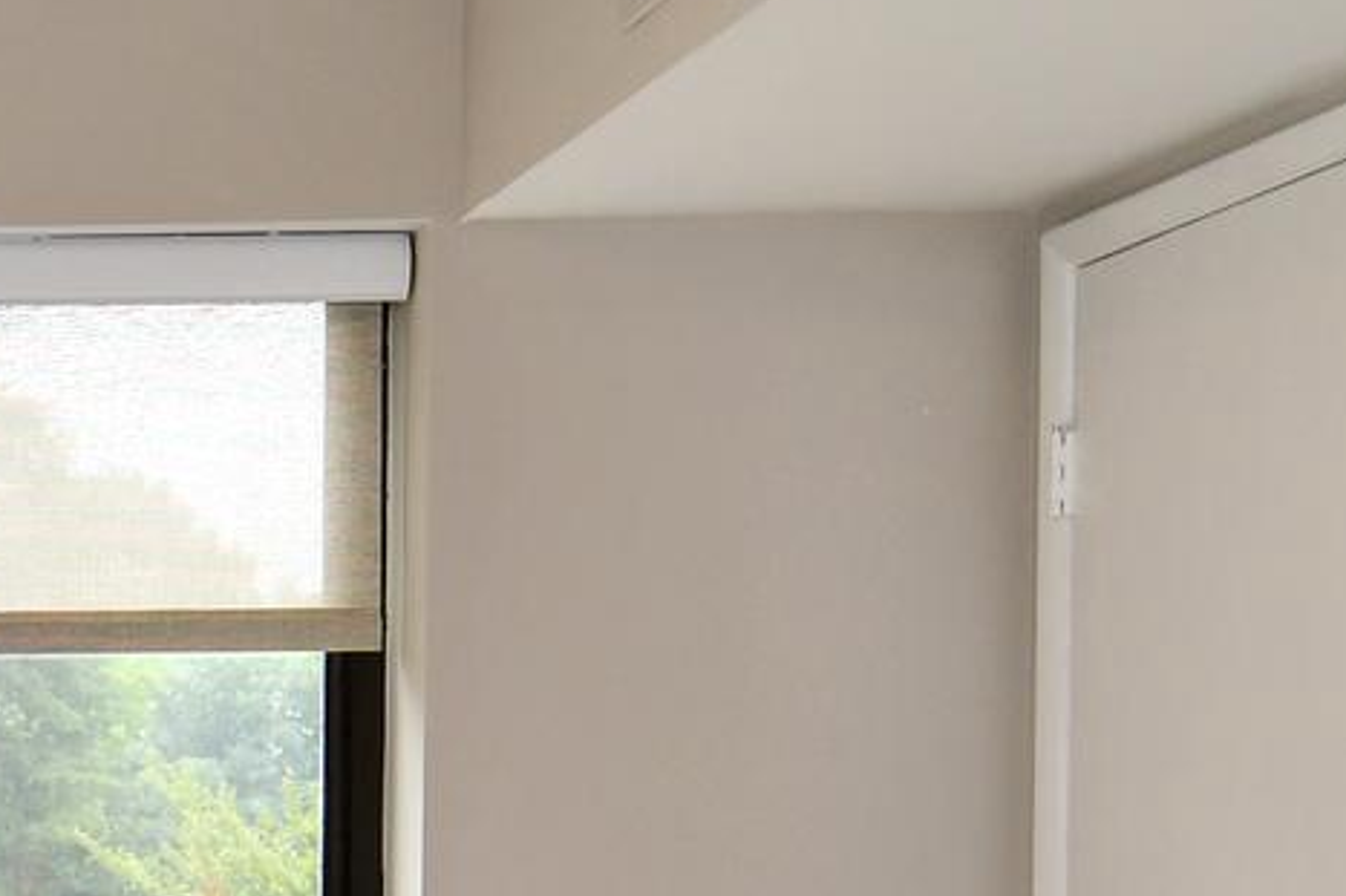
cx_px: -502
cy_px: 1321
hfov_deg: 22.4
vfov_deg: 15.9
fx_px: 2953
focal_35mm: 79
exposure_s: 1/125
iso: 180
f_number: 5.6
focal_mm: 12
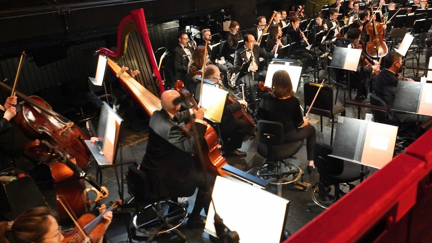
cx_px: 240
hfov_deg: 62.5
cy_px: 109
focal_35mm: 31
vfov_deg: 37.7
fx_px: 355
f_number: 2.8
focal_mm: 20
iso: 8000
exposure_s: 1/80
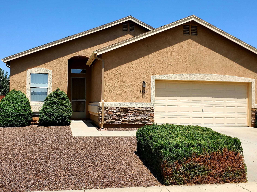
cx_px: 120
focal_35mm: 35
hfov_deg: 52.6
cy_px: 96
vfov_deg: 40.7
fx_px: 260
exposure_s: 1/2000
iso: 50
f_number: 2.4
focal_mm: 4.3
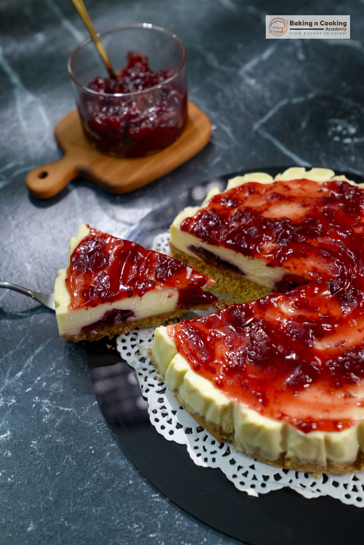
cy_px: 272
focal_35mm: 36
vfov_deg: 53.1
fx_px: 546
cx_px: 182
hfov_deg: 36.9
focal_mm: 24
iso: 500
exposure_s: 1/400
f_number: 2.8
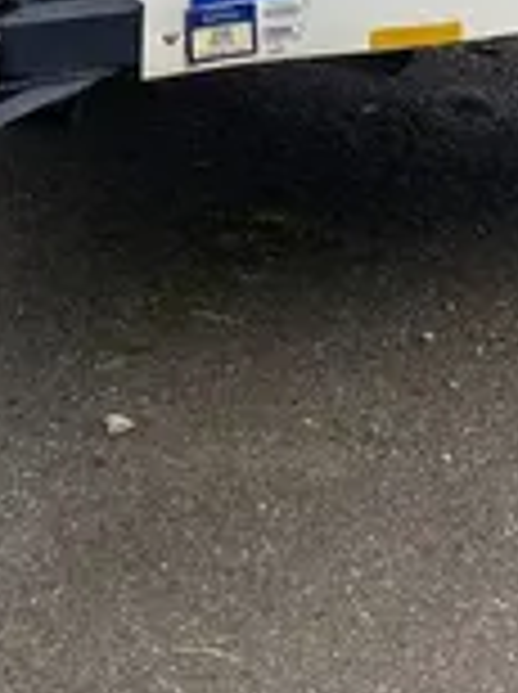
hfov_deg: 11.9
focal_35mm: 124
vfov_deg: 14.8
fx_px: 2481
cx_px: 126
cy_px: -358
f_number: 1.8
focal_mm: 4.25
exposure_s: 1/257
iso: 32
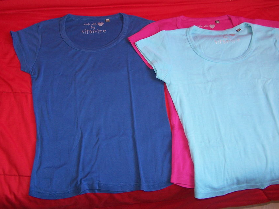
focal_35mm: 47
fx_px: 379
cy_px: 87
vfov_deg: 30.8
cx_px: 134
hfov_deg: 40.4
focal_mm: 6.7
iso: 140
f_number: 2.8
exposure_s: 1/60
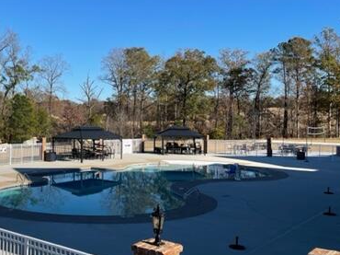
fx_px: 442
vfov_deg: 32.1
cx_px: 72
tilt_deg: +0.4
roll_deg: -0.9
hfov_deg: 40.5
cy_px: 121
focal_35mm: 45
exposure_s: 1/4464
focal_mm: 4.2
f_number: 1.6
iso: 32
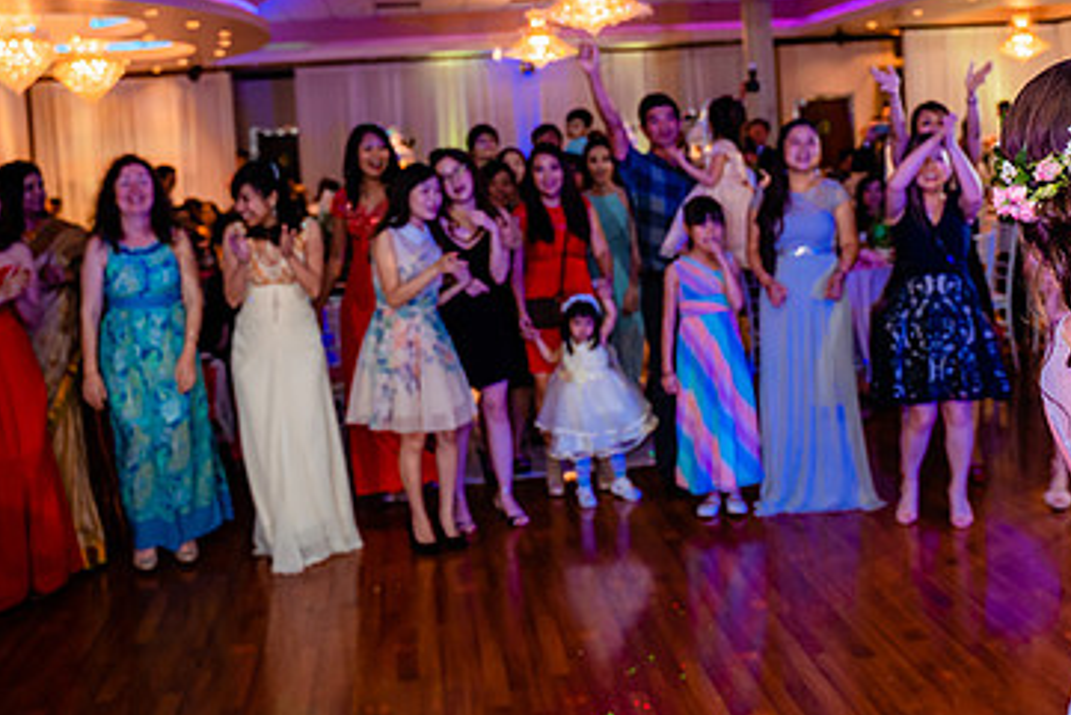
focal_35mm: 45
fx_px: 1339
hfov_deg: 43.0
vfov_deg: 29.5
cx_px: 715
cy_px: 197
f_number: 3.5
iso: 1000
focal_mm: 28
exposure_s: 1/160
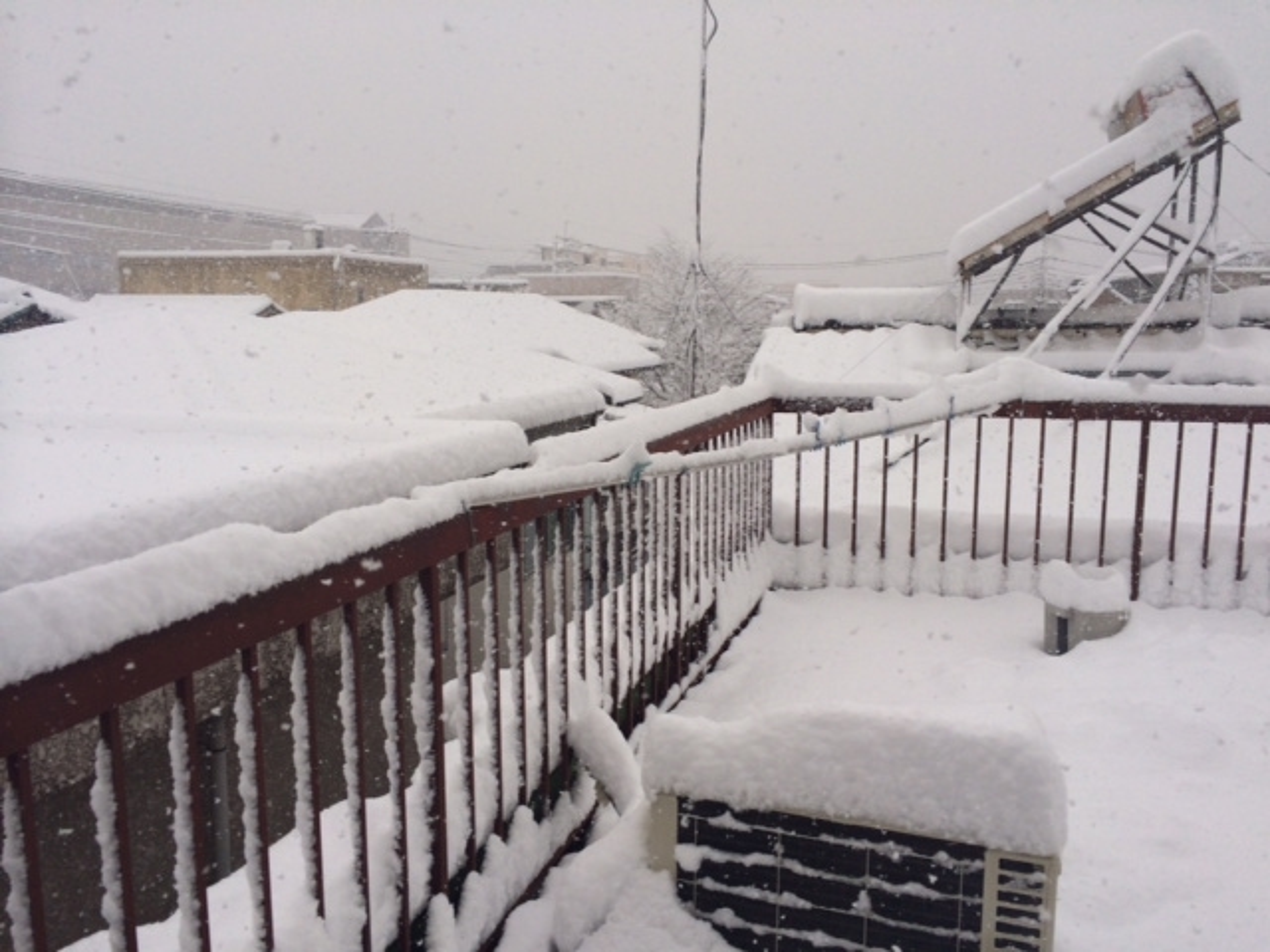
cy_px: 476
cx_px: 635
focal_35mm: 30
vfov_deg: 46.8
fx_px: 1101
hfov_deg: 60.0
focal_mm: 4.12
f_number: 2.2
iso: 32
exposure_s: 1/1001
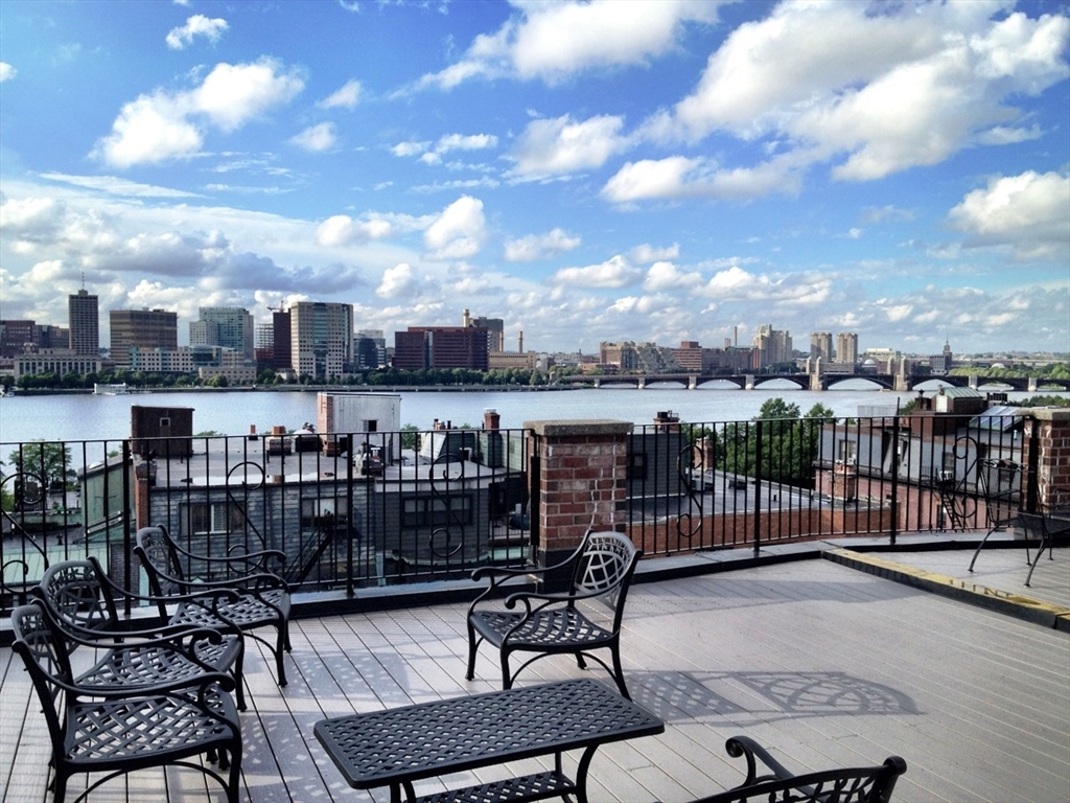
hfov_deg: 52.6
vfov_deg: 40.7
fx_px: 1082
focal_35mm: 35
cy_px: 402
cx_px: 535
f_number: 2.4
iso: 64
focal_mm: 4.28
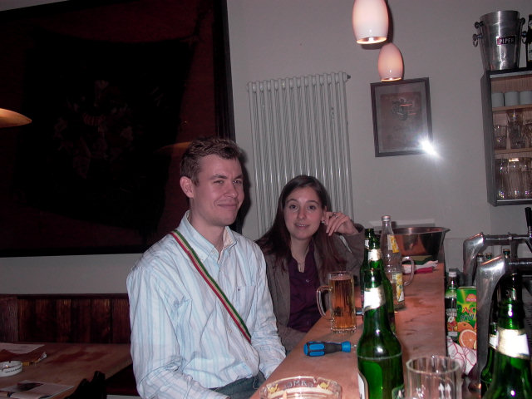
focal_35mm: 38
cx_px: 266
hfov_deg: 49.0
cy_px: 200
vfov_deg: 37.7
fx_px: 584
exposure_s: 1/64.2
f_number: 2.13
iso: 100
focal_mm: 8.19
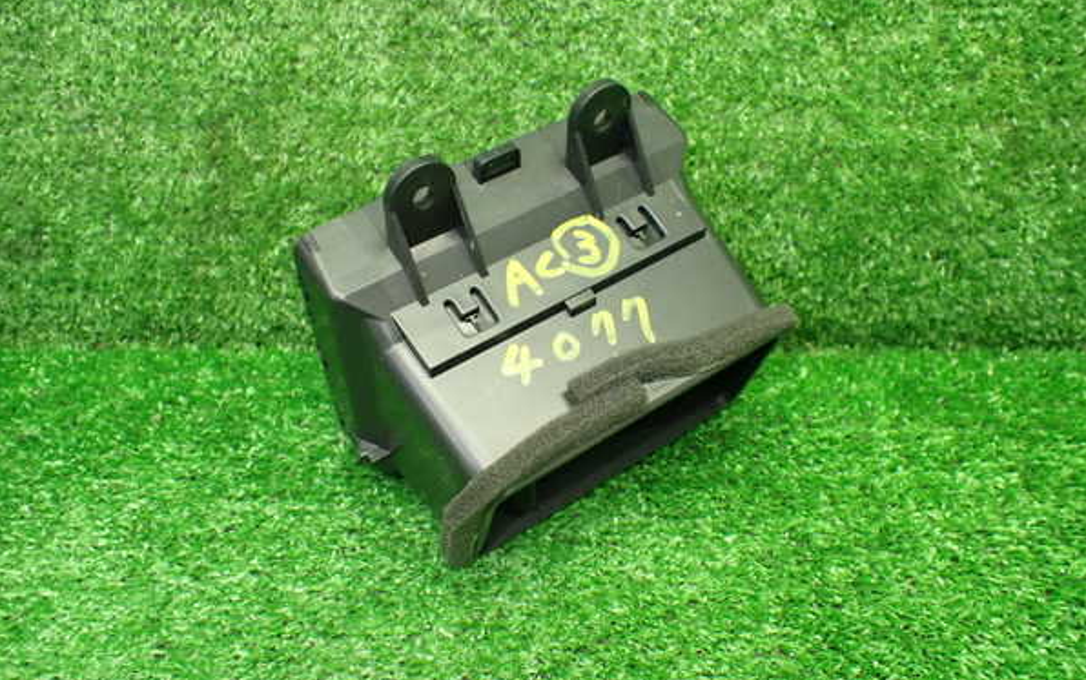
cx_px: 543
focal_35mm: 32
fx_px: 947
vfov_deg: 39.5
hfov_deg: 59.6
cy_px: 345
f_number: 2.3
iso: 800
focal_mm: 5.4
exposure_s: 1/100
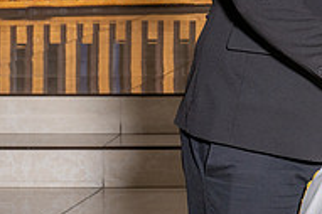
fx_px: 1903
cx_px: 508
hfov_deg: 9.4
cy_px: -85
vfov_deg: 6.4
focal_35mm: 213
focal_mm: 62
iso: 320
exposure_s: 1/160
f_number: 7.1
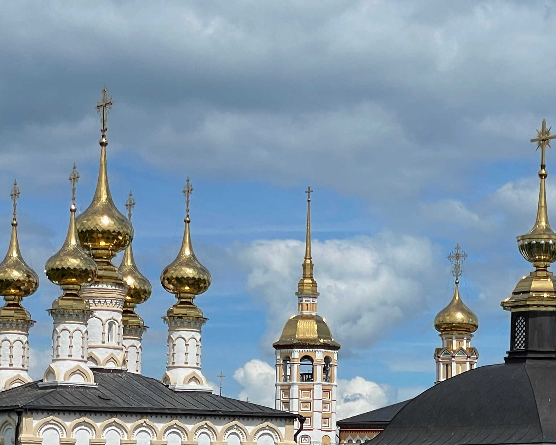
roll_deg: -0.6
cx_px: 462
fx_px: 2205
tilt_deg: +2.2
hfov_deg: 14.3
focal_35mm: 134
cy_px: 437
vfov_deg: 11.4
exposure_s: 1/3690
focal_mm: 6
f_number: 2
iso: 25
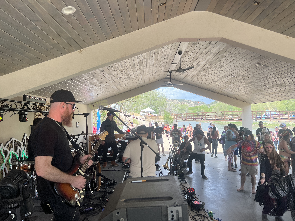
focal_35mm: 26
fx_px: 222
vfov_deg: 53.1
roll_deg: -0.4
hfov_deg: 67.3
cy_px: 110
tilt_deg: +0.8
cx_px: 148
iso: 50
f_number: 1.5
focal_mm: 5.7
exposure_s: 1/859
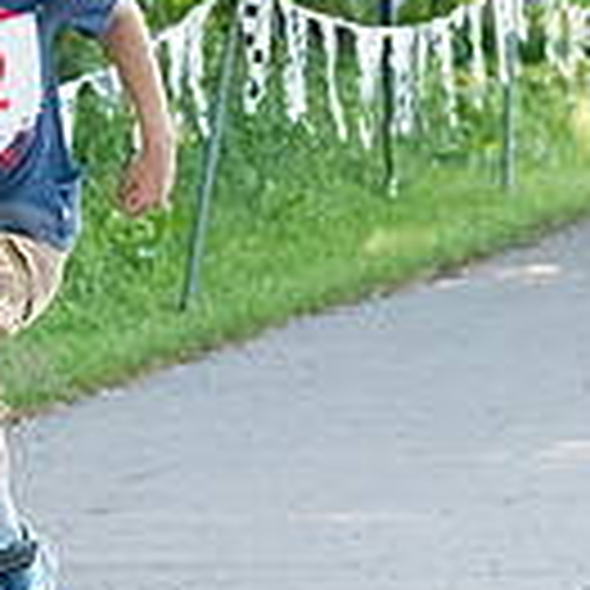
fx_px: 6903
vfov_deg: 4.9
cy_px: 297
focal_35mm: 358
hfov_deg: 4.9
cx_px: -47
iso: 4000
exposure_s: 1/1600
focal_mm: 82
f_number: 5.6
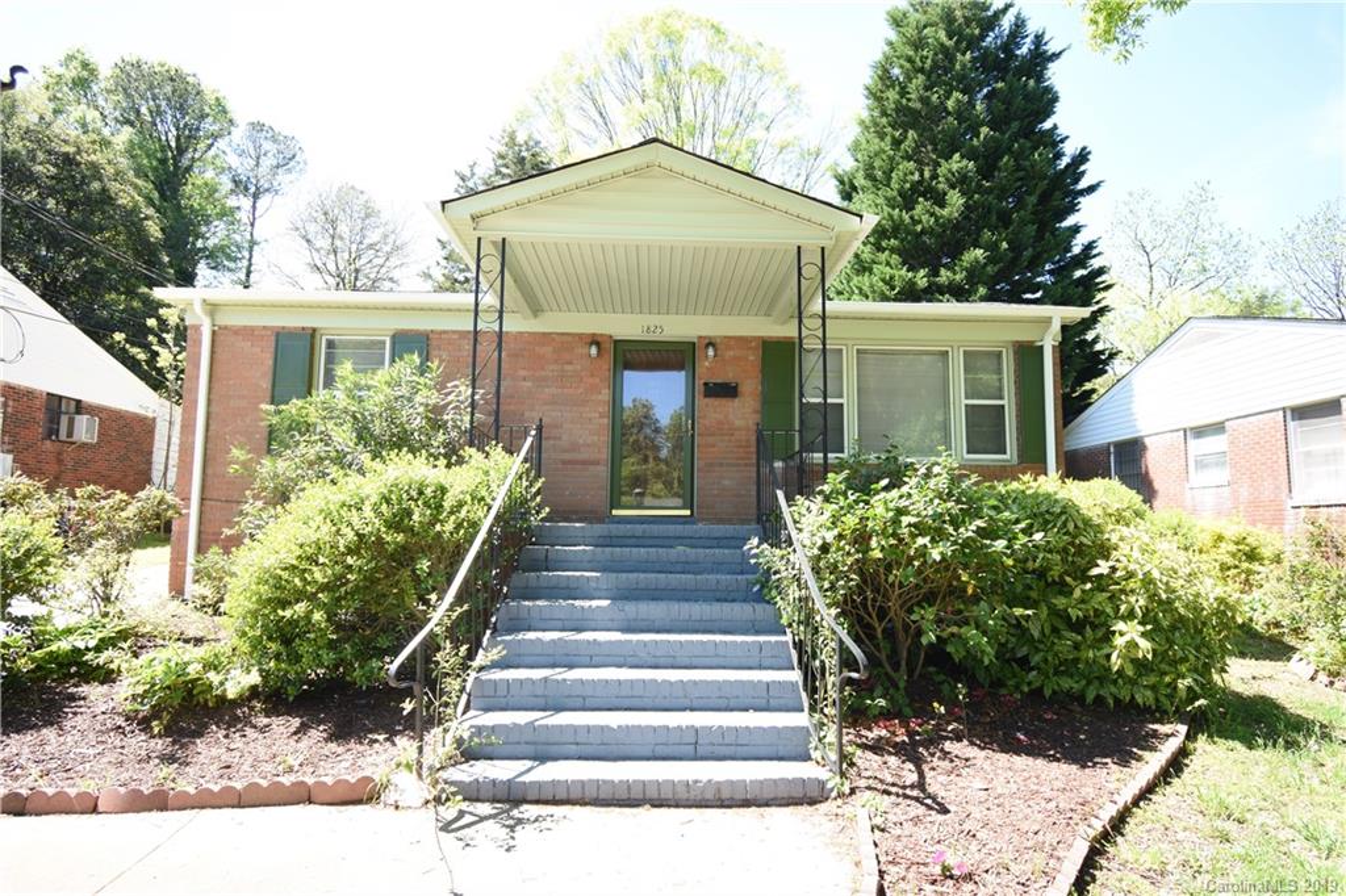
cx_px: 673
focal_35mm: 20
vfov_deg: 63.2
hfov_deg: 85.4
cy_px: 448
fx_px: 729
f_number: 5
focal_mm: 13
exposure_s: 1/60
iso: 100
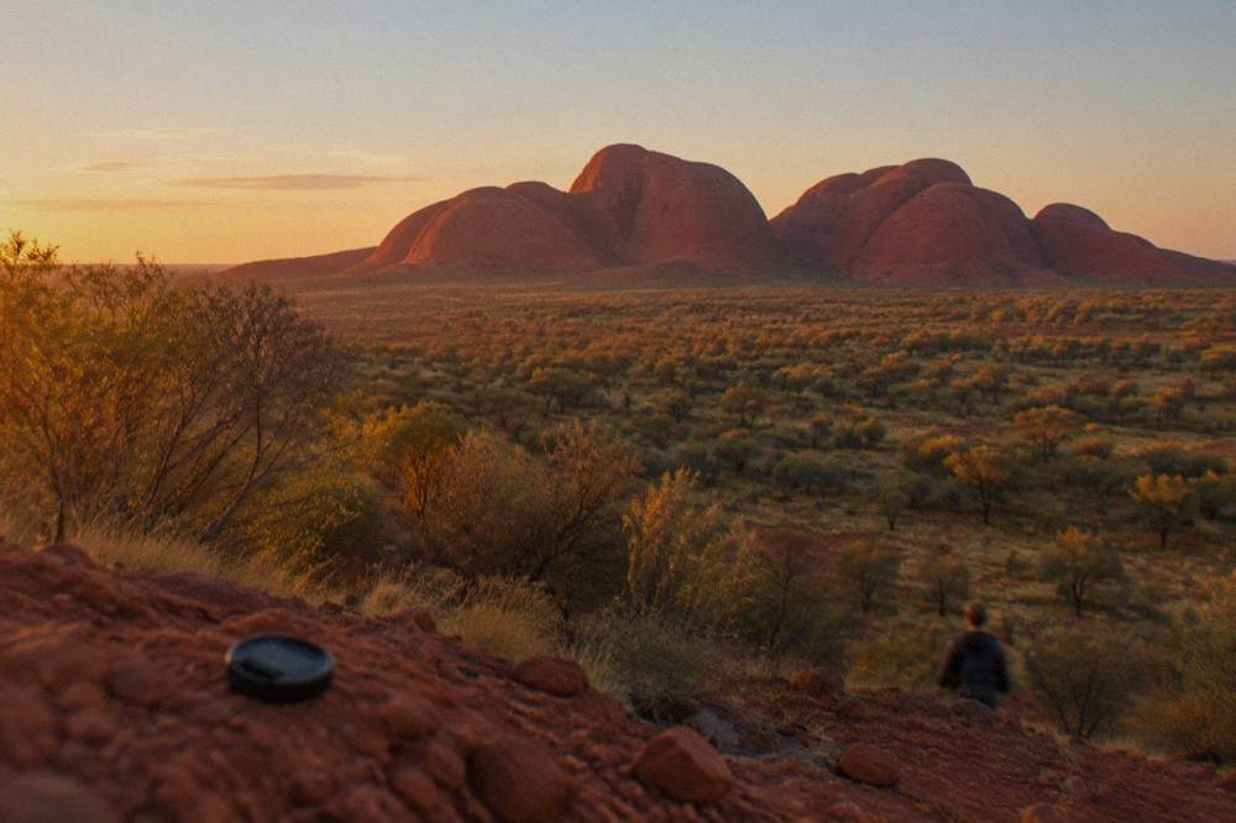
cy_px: 412
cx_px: 618
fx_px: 1682
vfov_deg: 27.5
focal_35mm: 49
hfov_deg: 40.4
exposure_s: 1/80
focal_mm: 49
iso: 6400
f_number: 5.6
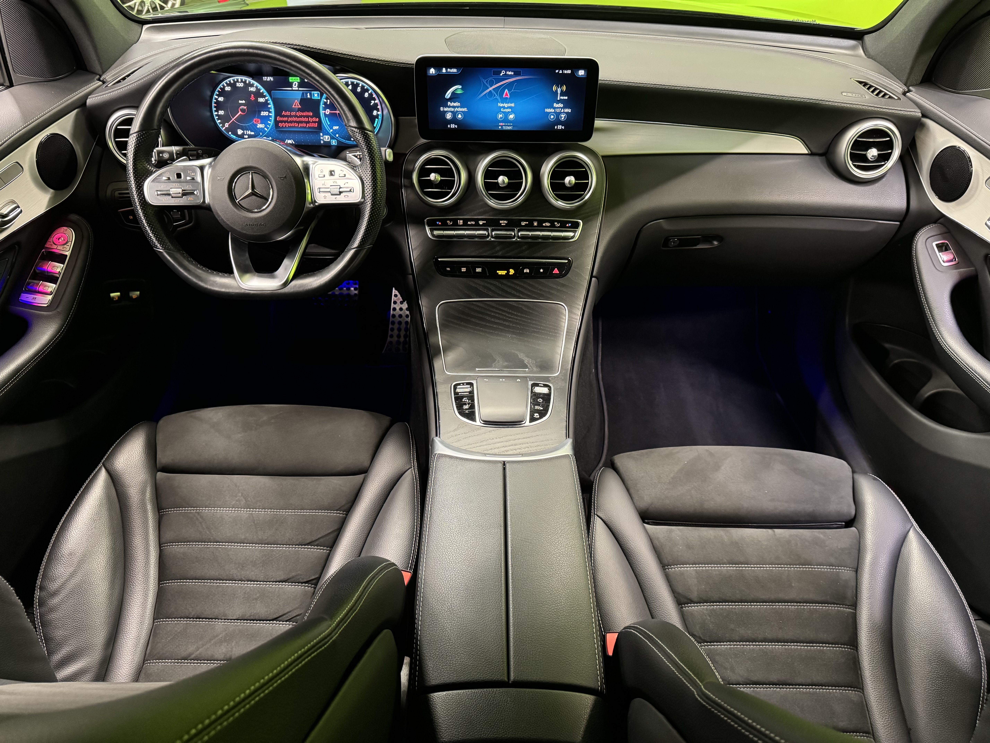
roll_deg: -0.1
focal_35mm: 24
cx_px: 495
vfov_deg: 56.8
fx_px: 686
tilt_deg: -38.5
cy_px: 372
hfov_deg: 71.6
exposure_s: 1/40
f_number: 1.78
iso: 1000
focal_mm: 6.76
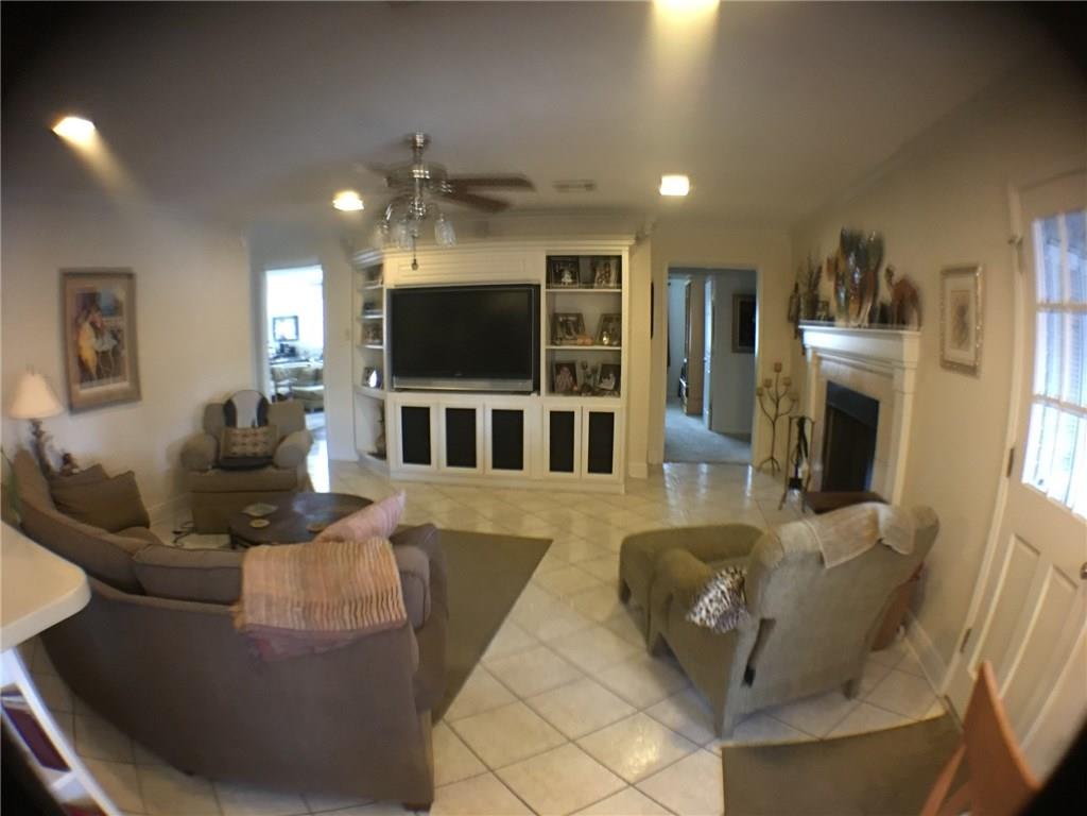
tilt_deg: -6.2
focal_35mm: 29
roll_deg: -0.3
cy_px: 408
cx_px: 544
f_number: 2.2
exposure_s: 1/4
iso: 80
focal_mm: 4.15
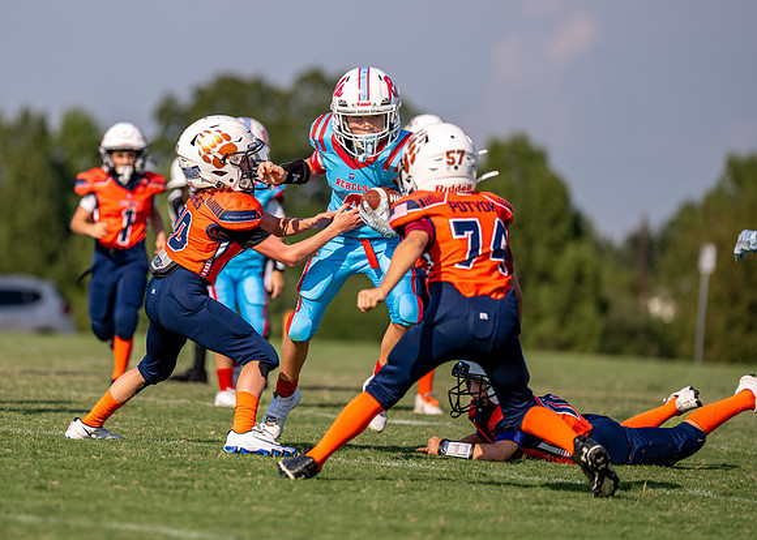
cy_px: 244
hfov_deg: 7.6
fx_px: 5682
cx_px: 253
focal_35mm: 264
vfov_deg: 5.4
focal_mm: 200
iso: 160
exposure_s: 1/5000
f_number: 2.8
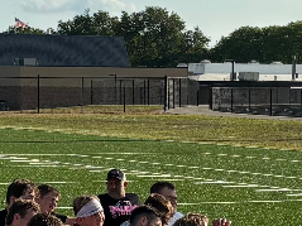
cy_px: 153
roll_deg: -0.8
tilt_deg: -2.5
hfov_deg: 11.4
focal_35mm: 174
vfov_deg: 8.5
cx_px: 144
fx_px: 1517
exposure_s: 1/4854
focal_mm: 5.96
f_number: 1.6
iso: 50
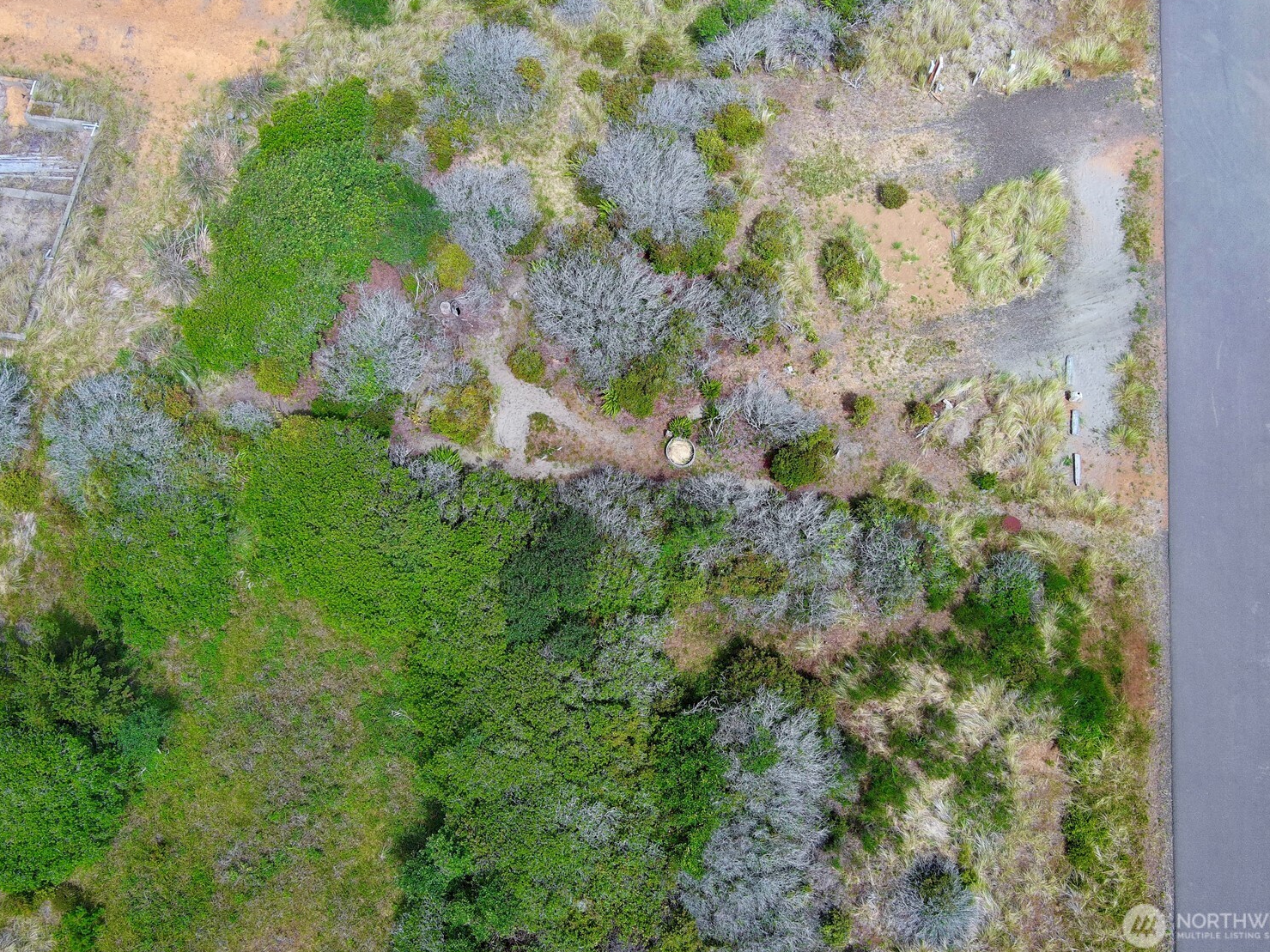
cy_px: 473
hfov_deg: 56.8
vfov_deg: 44.2
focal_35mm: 32
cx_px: 603
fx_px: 1174
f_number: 2.8
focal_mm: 10.57
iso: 100
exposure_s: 1/858
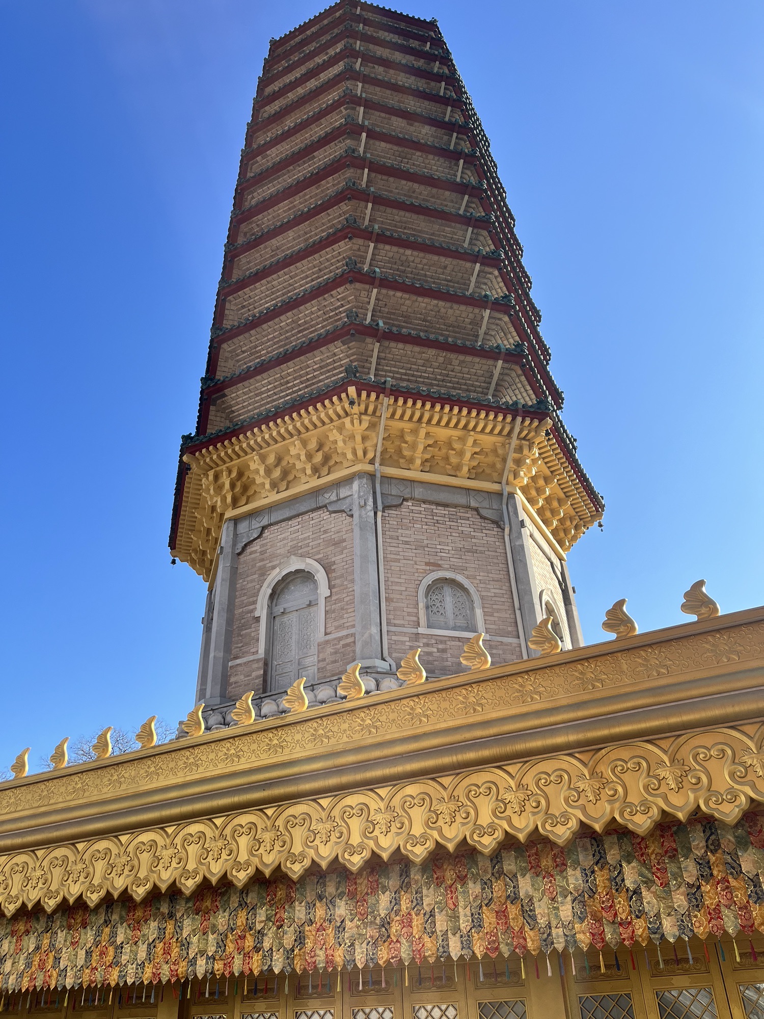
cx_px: 382
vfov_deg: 67.3
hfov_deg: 53.1
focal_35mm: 26
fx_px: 765
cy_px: 510
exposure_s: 1/2179
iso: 50
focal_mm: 5.1
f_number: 1.6
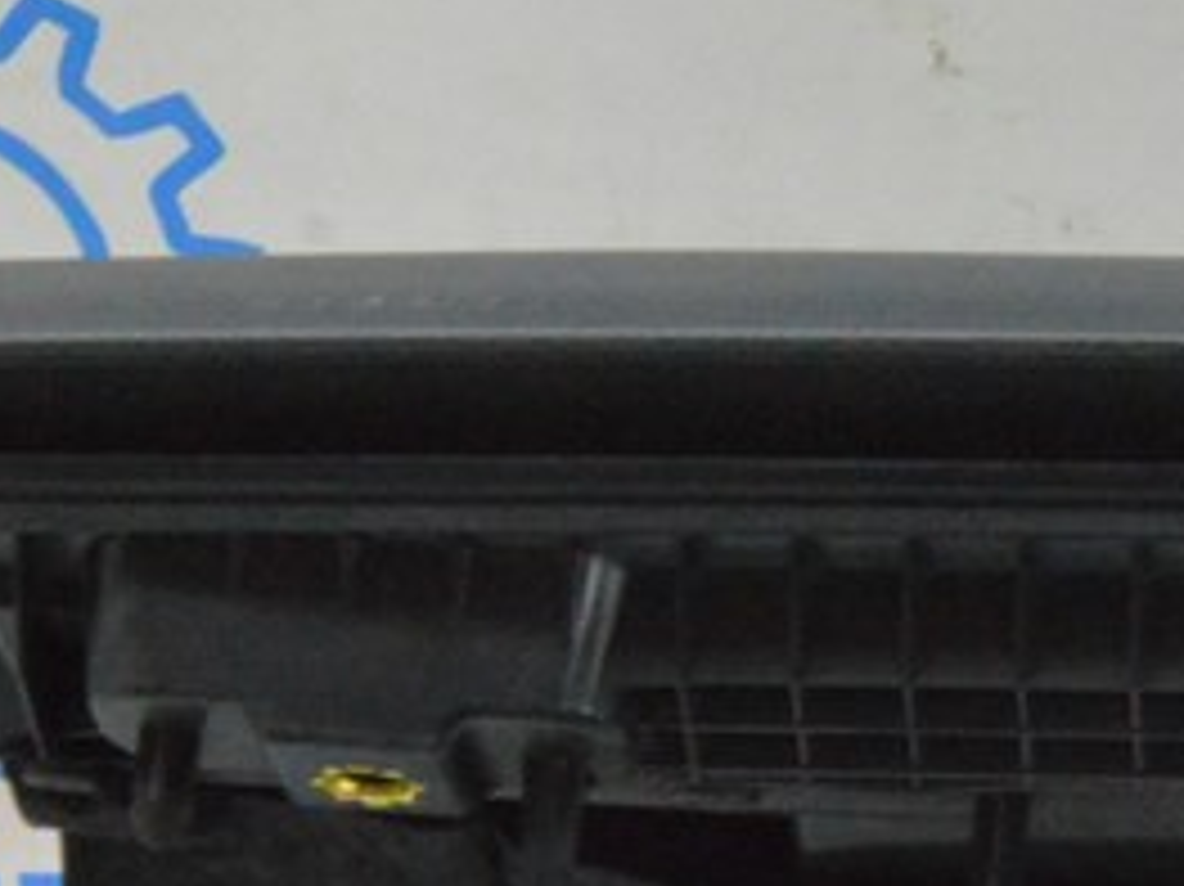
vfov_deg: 10.1
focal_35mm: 146
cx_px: 1360
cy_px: 785
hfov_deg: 13.2
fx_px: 4991
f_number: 20
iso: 6400
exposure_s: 1/15
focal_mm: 26
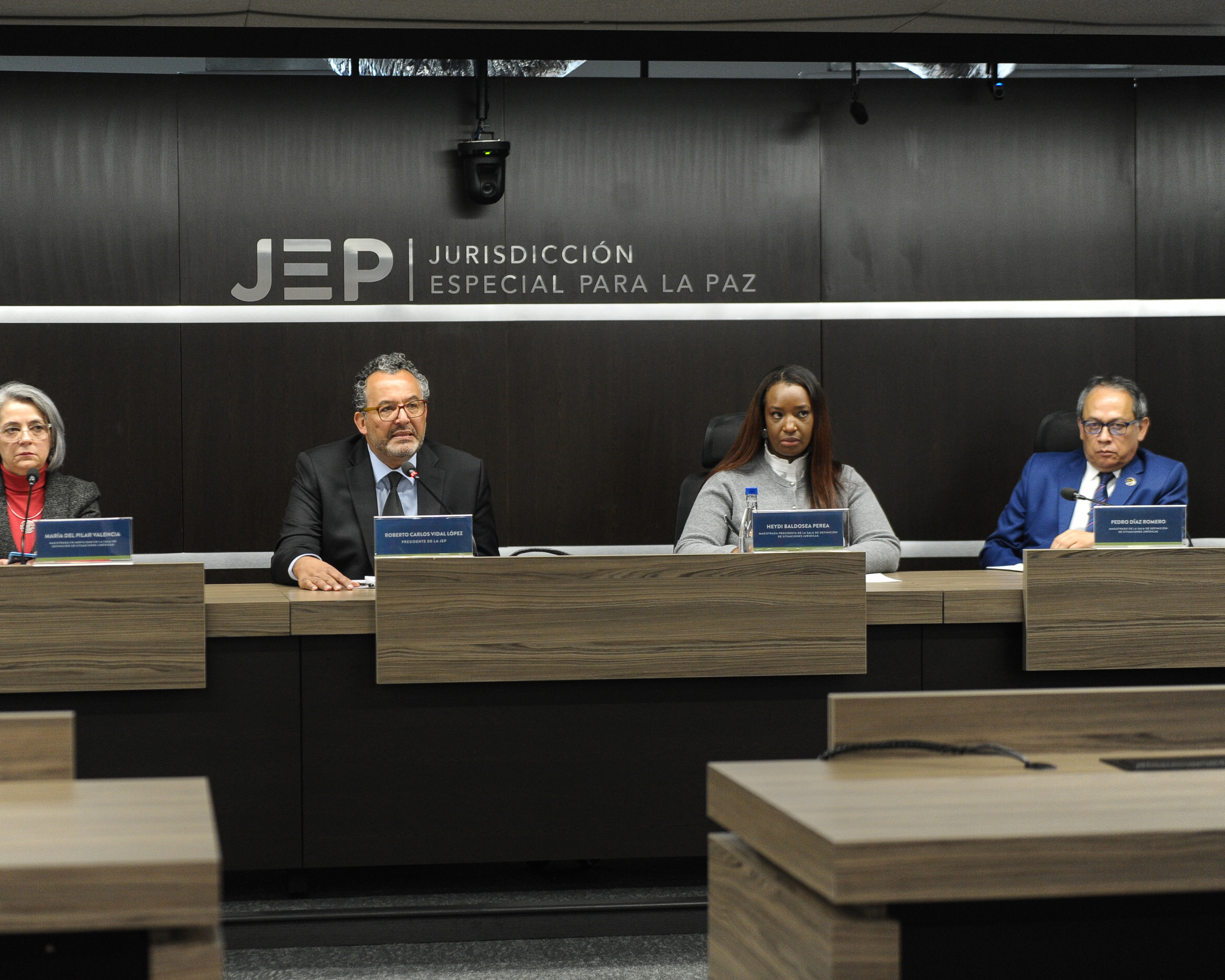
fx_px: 2864
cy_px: 490
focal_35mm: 79
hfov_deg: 24.1
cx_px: 521
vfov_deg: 19.4
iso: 2500
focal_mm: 70
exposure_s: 1/400
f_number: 2.8
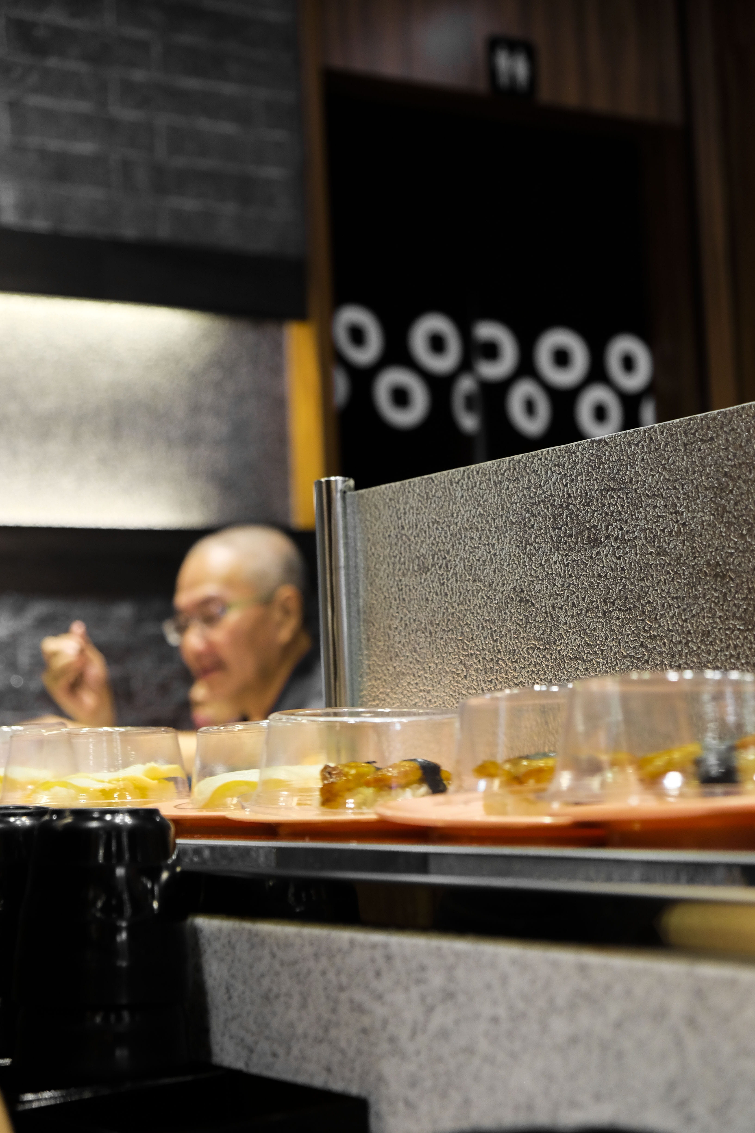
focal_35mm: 64
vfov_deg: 31.4
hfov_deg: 21.2
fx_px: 2013
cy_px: 566
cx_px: 378
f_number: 4
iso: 1000
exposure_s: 1/30
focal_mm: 42.5
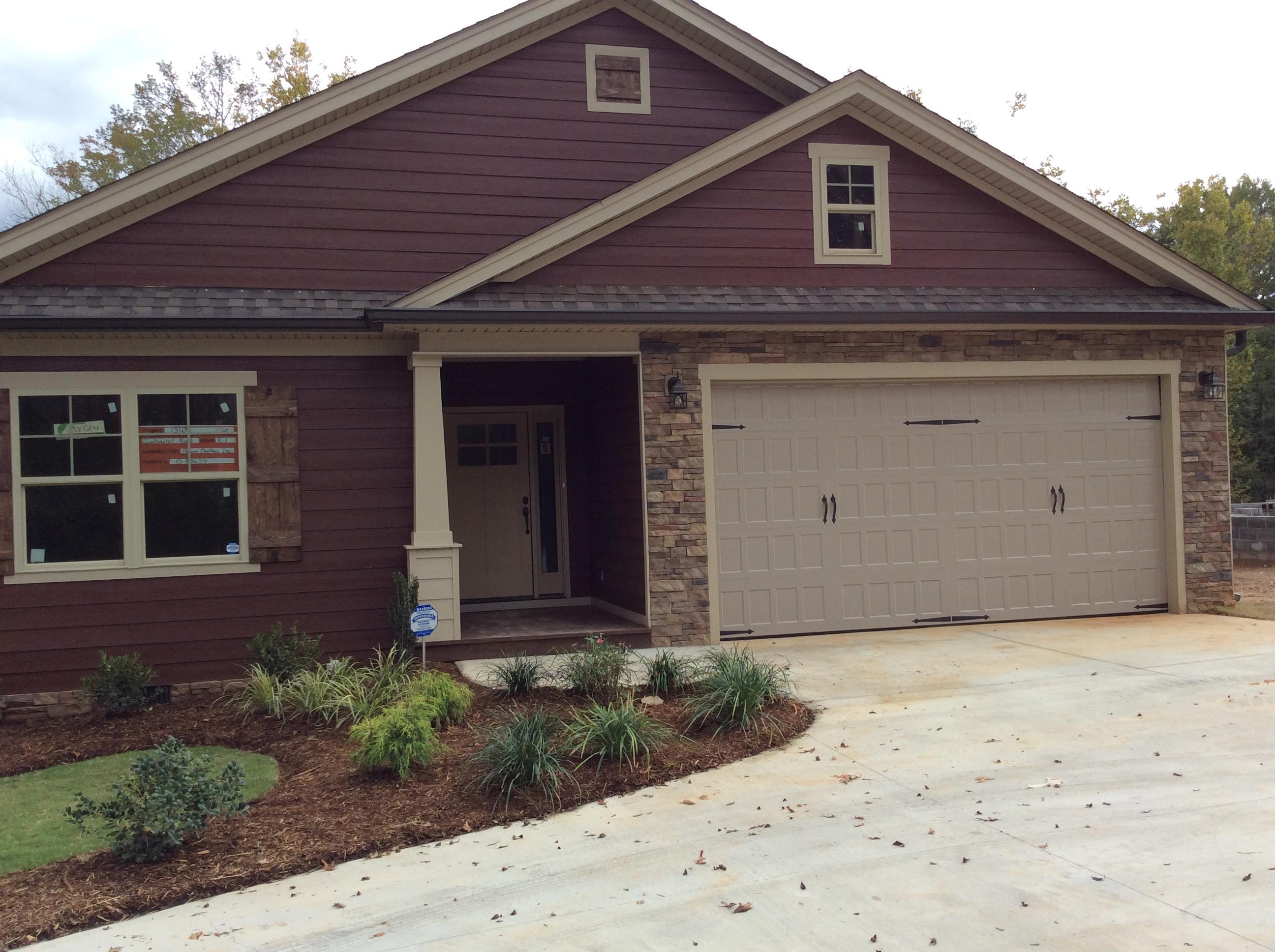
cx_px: 638
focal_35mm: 32
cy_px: 476
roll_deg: +0.4
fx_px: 1177
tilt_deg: -0.1
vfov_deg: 44.1
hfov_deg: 56.9
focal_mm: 3.3
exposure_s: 1/450
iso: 32
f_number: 2.4
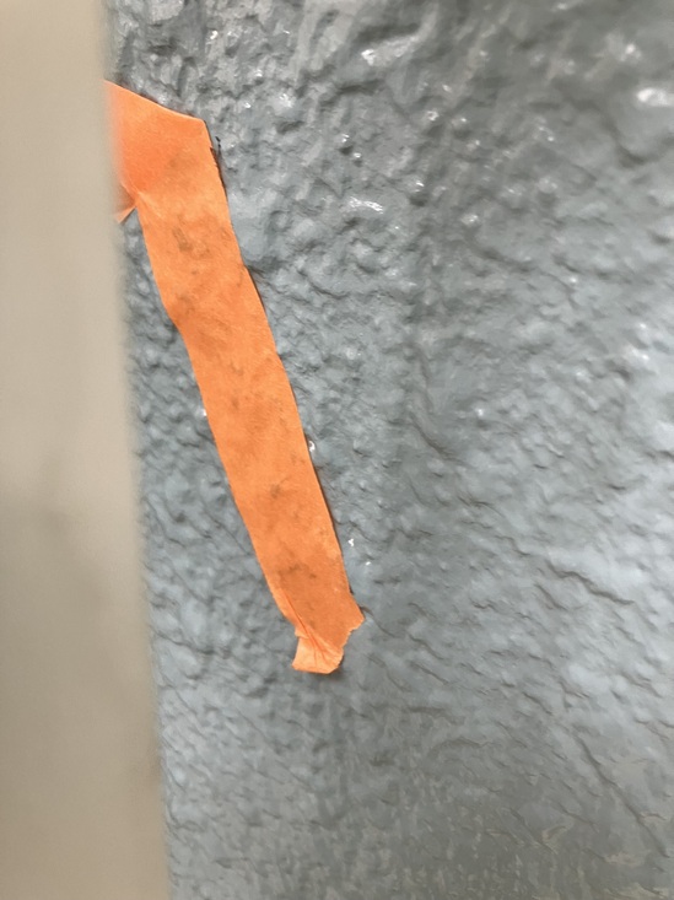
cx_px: 337
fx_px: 728
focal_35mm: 28
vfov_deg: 63.5
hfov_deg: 49.7
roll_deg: -4.4
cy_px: 450
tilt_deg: -26.9
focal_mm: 3.99
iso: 80
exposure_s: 1/83
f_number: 1.8
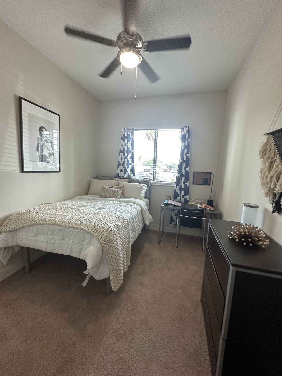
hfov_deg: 85.7
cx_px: 141
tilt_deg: -9.3
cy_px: 188
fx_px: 152
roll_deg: -5.9
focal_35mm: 14
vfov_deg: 102.1
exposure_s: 1/120
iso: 250
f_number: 2.2
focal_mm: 2.22
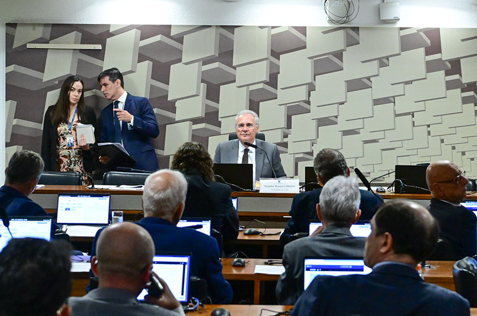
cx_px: 238
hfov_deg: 32.9
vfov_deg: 22.2
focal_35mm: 61
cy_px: 158
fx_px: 807
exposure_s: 1/200
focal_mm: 41
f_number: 4.5
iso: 4000
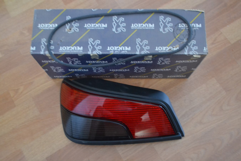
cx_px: 120
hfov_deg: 53.1
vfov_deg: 36.9
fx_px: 241
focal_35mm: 36
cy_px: 80
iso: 3200
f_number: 4
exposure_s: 1/10
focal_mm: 24
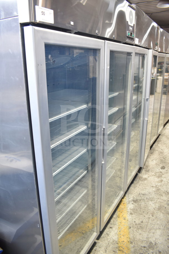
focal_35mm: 27
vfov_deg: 67.4
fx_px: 190
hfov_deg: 47.9
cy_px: 127
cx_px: 84
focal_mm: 18
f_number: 3.5
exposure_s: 1/30
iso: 400
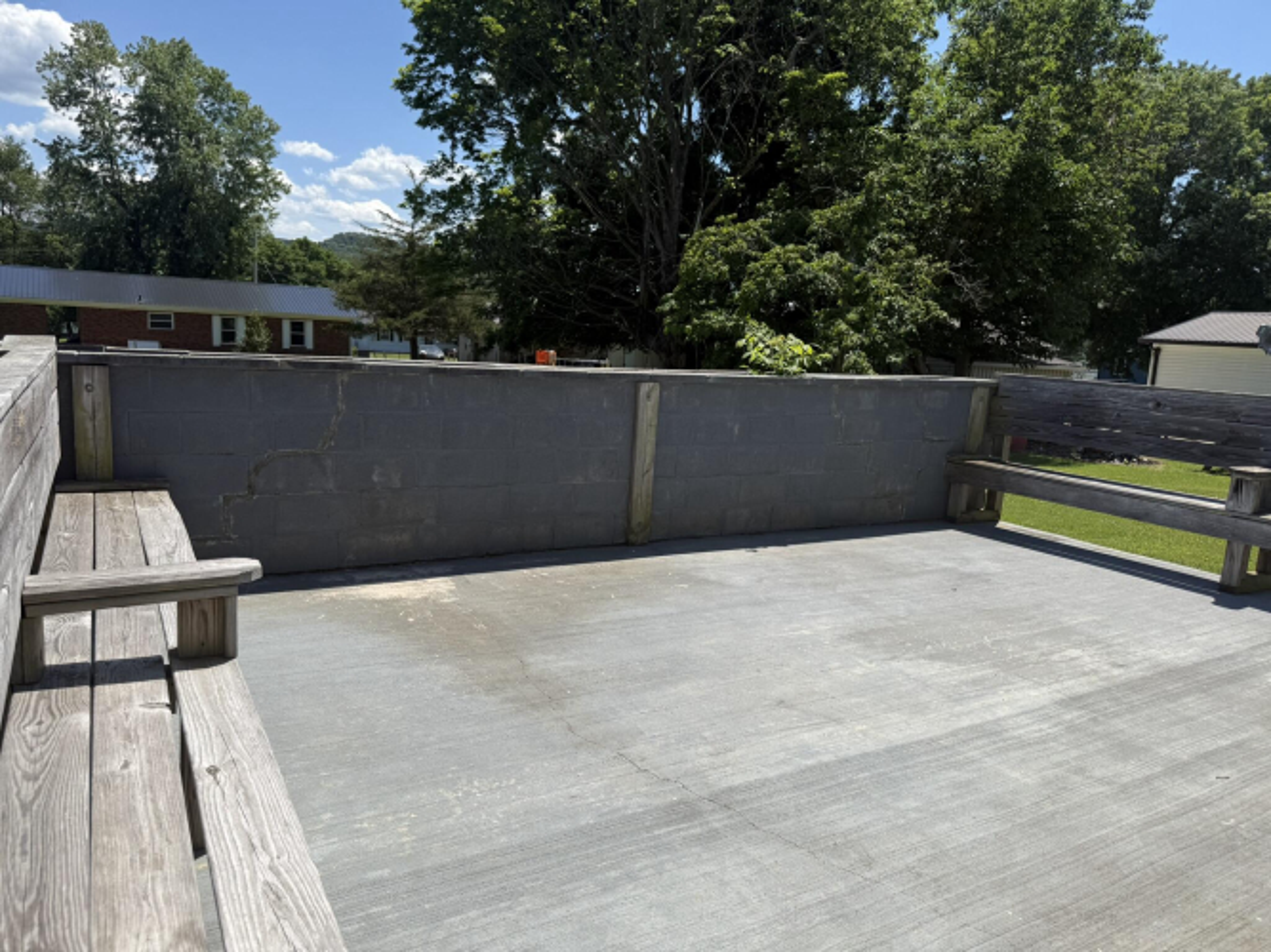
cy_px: 476
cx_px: 636
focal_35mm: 24
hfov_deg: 71.6
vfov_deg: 56.8
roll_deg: -3.2
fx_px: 881
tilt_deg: -8.6
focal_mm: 6.76
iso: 80
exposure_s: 1/4975
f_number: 1.78
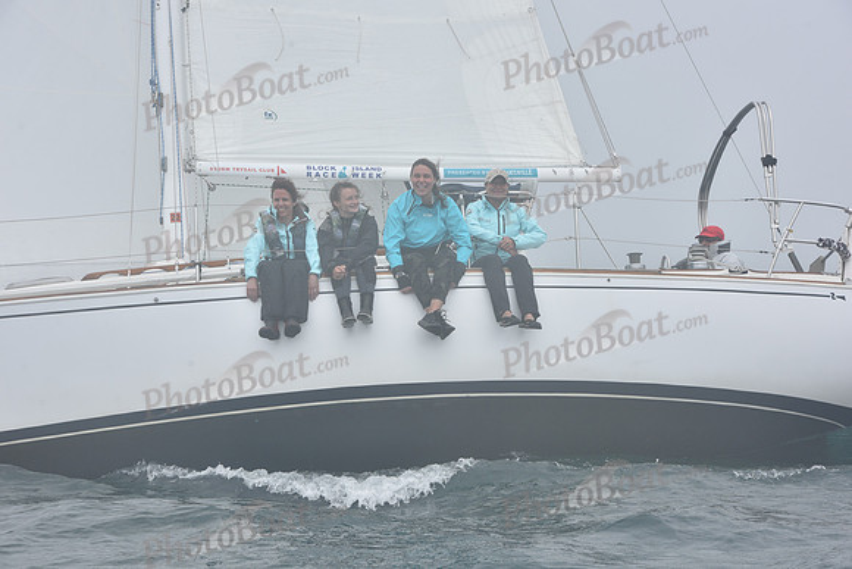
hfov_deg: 20.0
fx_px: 2414
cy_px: 284
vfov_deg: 13.4
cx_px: 426
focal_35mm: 102
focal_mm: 102
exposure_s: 1/800
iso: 250
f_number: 9
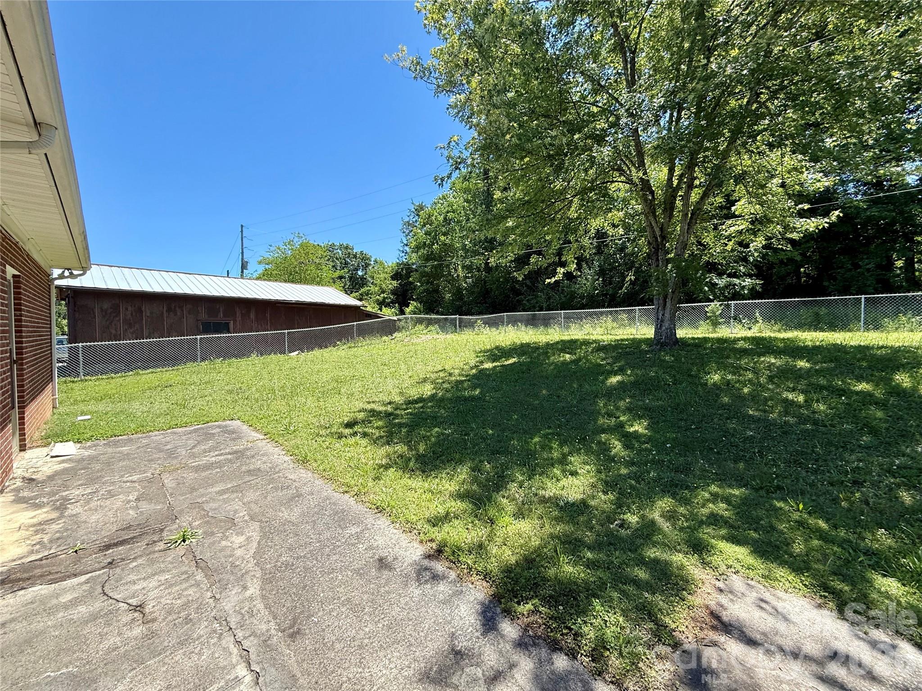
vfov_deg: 85.7
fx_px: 373
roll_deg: +0.7
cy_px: 346
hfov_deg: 102.1
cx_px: 461
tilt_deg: +0.5
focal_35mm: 14
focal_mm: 2.22
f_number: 2.2
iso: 50
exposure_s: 1/651
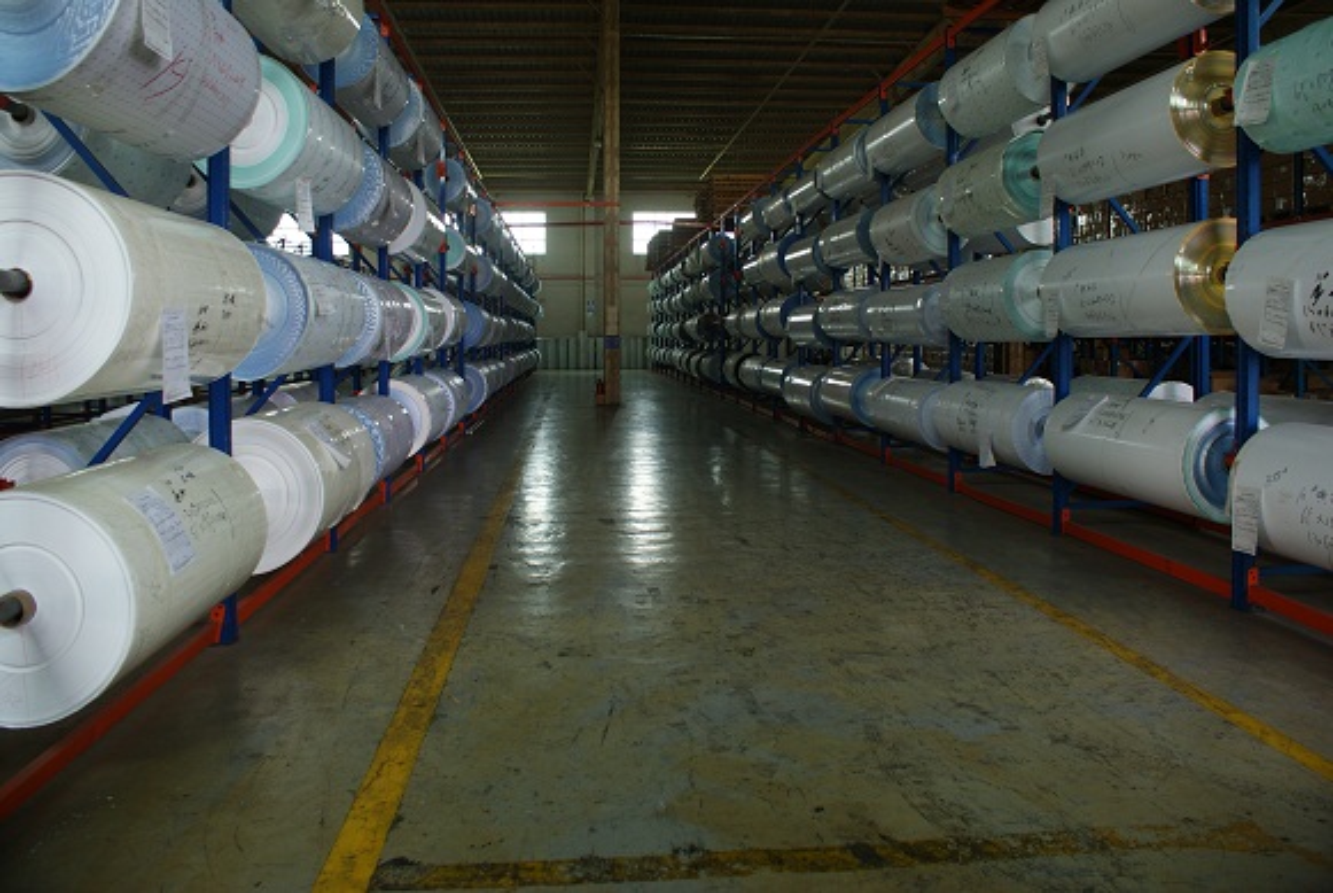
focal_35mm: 27
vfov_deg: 48.1
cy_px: 446
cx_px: 666
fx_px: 1001
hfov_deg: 67.3
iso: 125
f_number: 3.5
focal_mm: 18
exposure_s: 1/30
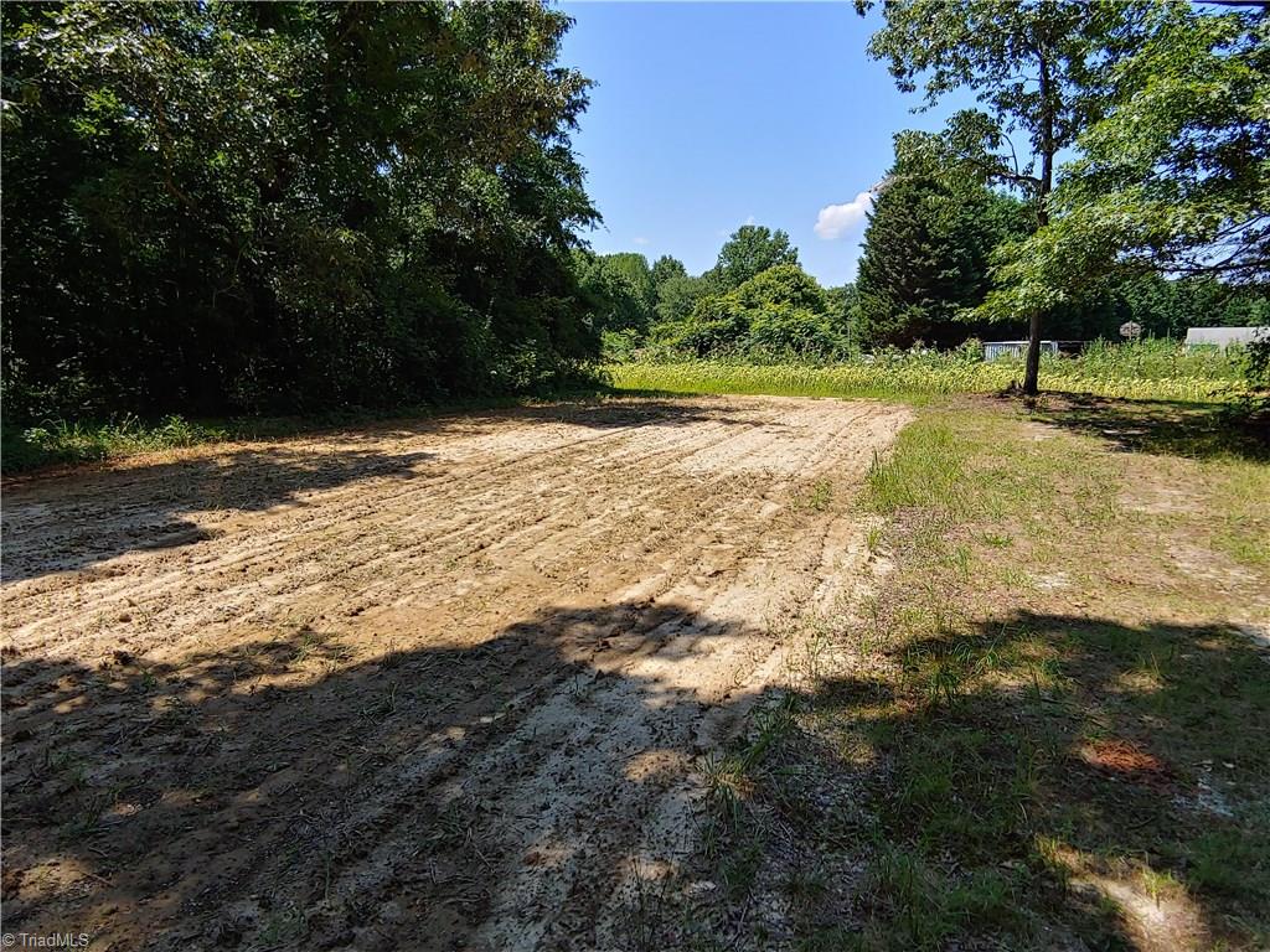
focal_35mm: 24
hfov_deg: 71.6
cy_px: 476
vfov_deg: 56.8
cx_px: 635
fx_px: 881
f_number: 1.9
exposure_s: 1/917
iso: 50
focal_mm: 2.18
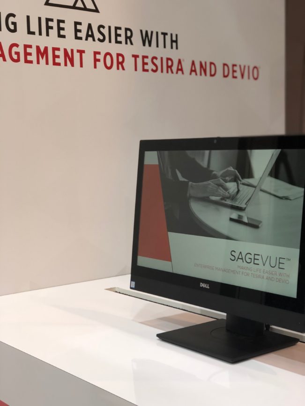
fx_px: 670
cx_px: 152
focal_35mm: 57
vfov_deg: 33.8
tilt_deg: -4.2
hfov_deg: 25.7
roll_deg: +0.7
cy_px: 203
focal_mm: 6.6
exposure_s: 1/60
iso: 64
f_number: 2.8
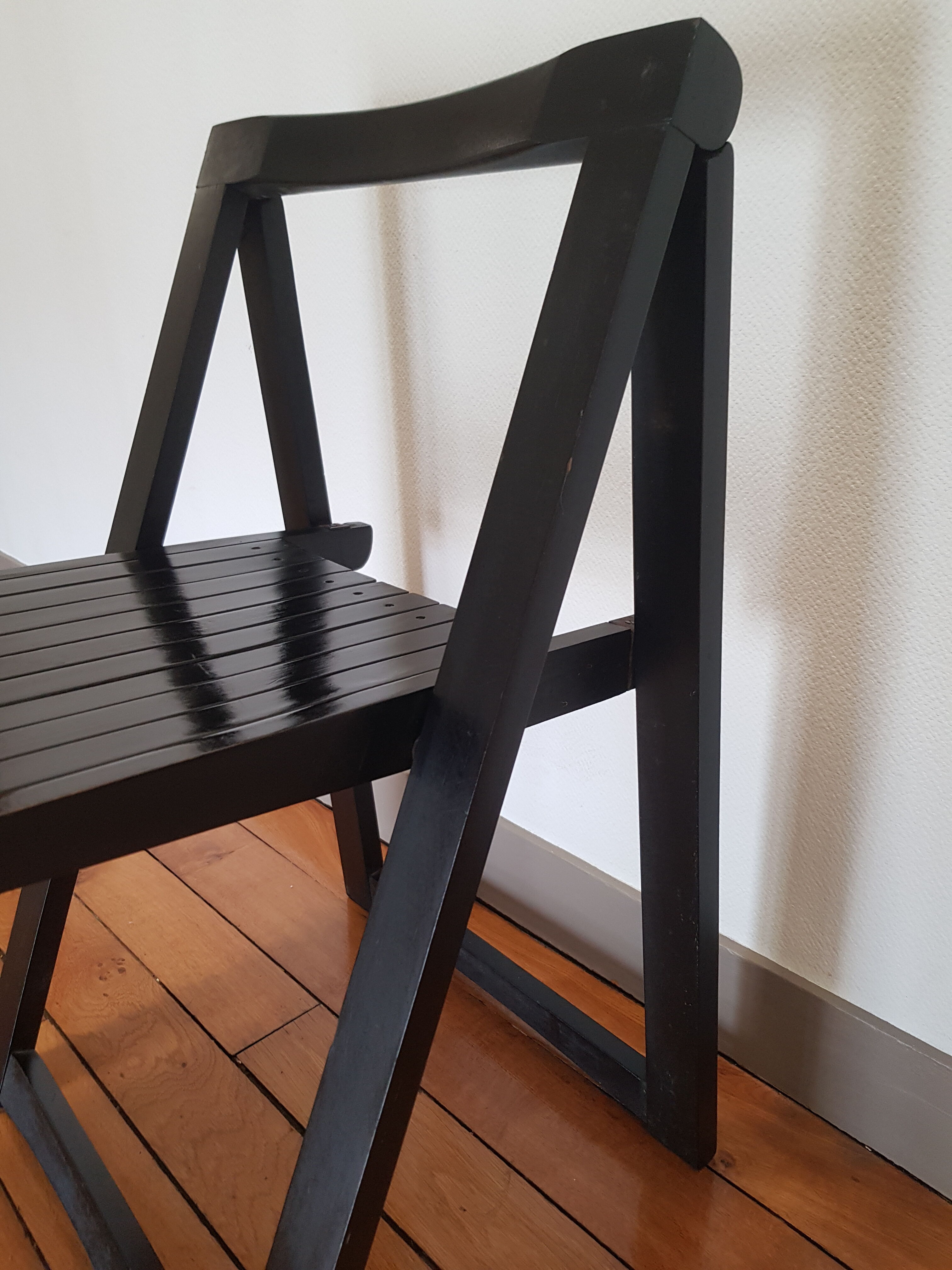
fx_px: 953
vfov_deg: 67.3
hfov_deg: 53.1
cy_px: 635
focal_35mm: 26
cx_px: 476
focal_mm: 4.2
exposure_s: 1/33
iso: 160
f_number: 1.7
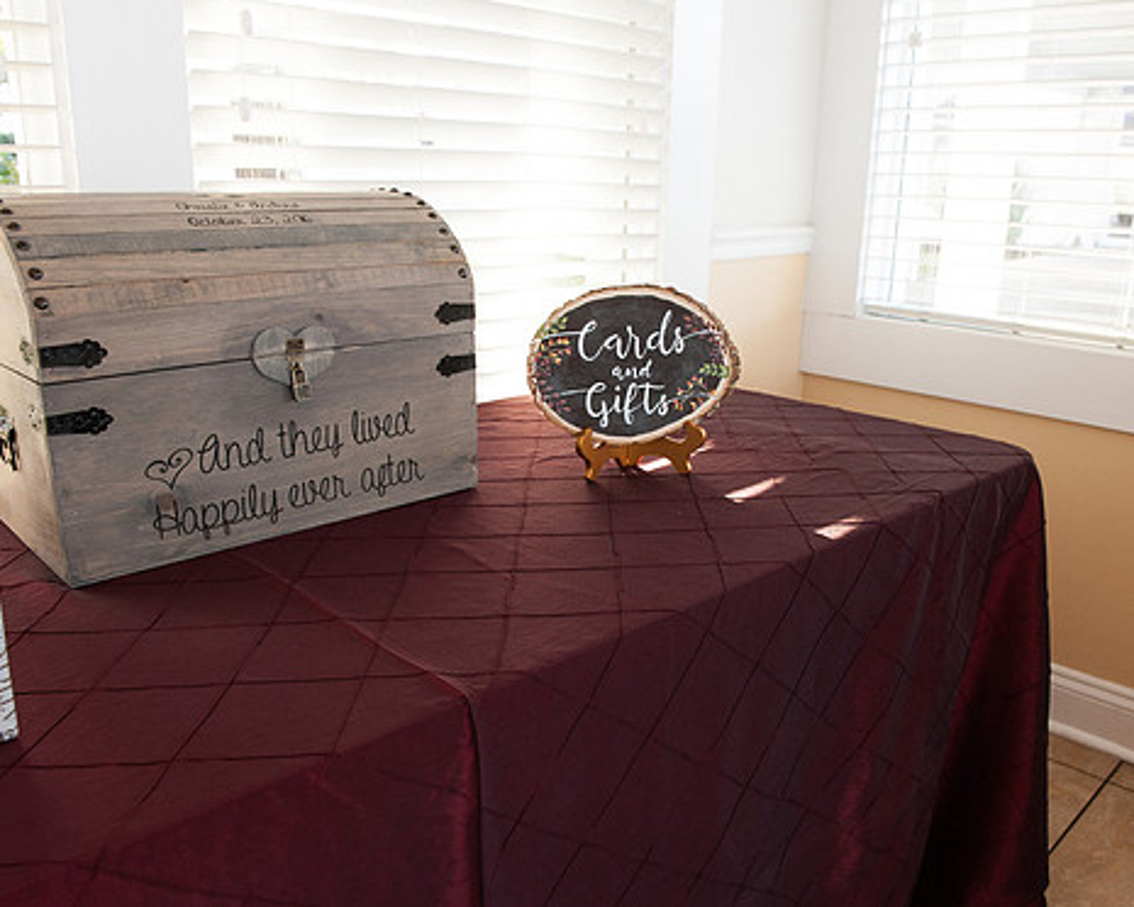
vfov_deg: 50.0
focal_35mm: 29
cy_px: 453
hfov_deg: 60.4
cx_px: 609
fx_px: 973
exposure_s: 1/125
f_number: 5.6
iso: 1000
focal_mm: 24
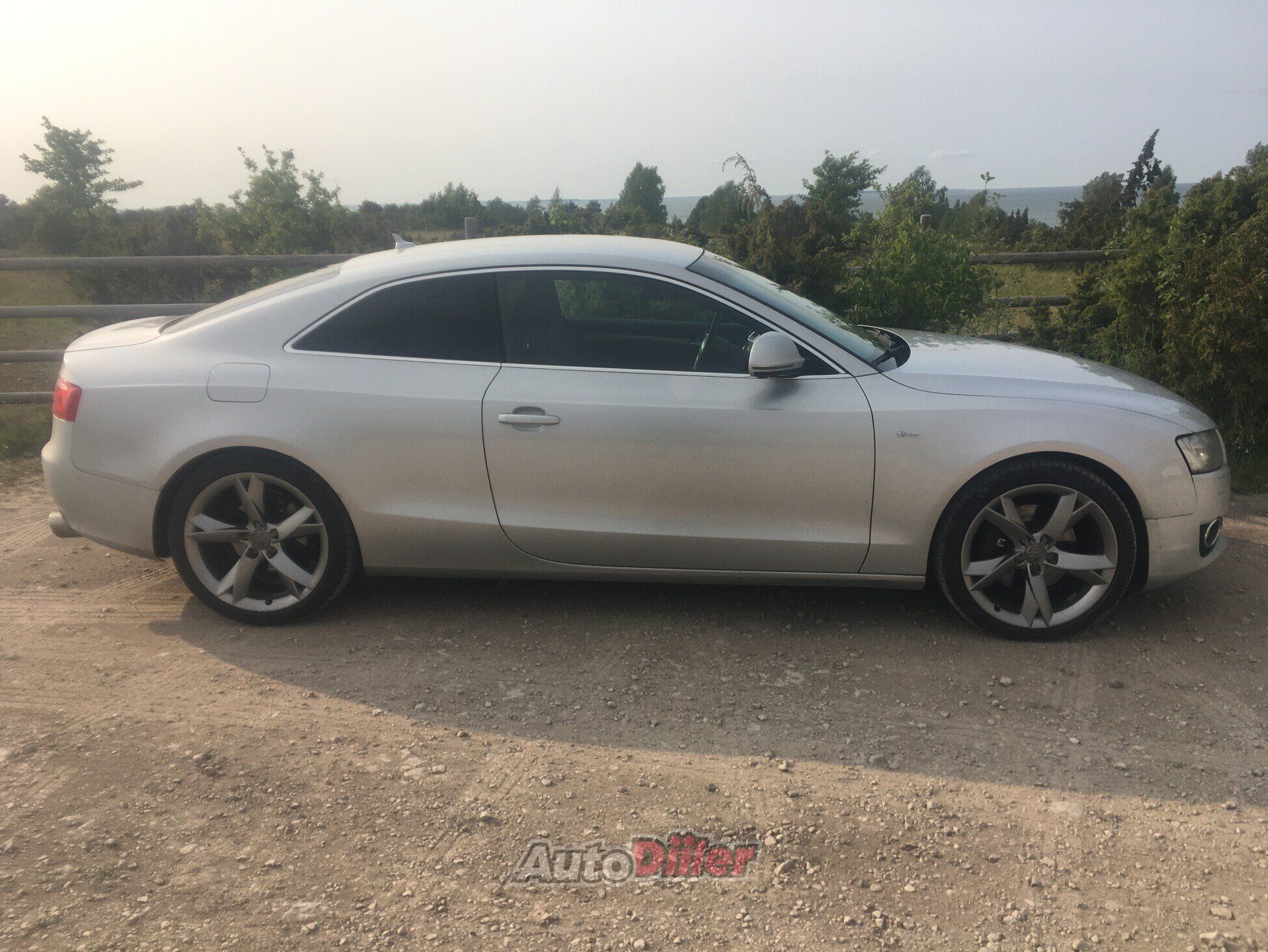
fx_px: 1062
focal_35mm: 29
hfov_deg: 61.7
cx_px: 634
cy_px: 476
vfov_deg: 48.2
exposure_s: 1/1350
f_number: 2.2
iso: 25
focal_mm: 4.15
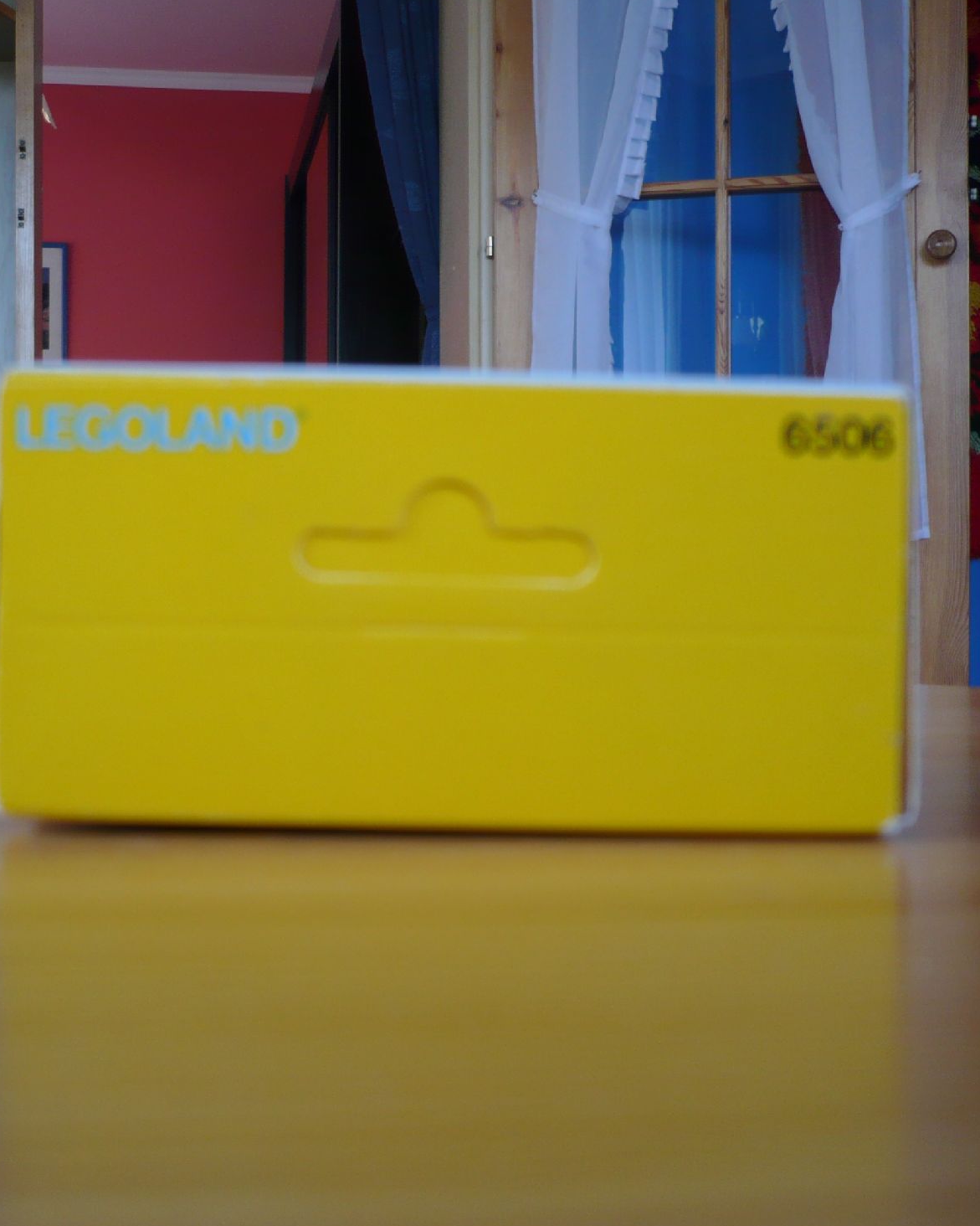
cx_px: 360
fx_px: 1668
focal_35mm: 46
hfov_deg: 32.6
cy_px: 611
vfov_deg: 40.3
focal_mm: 5.8
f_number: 2.8
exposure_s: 1/50
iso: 100
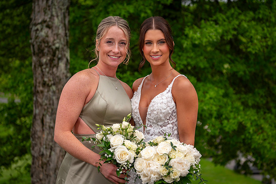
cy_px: 77
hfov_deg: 25.0
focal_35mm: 81
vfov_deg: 16.8
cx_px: 149
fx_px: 622
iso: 200
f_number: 4
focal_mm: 70
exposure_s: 1/1250
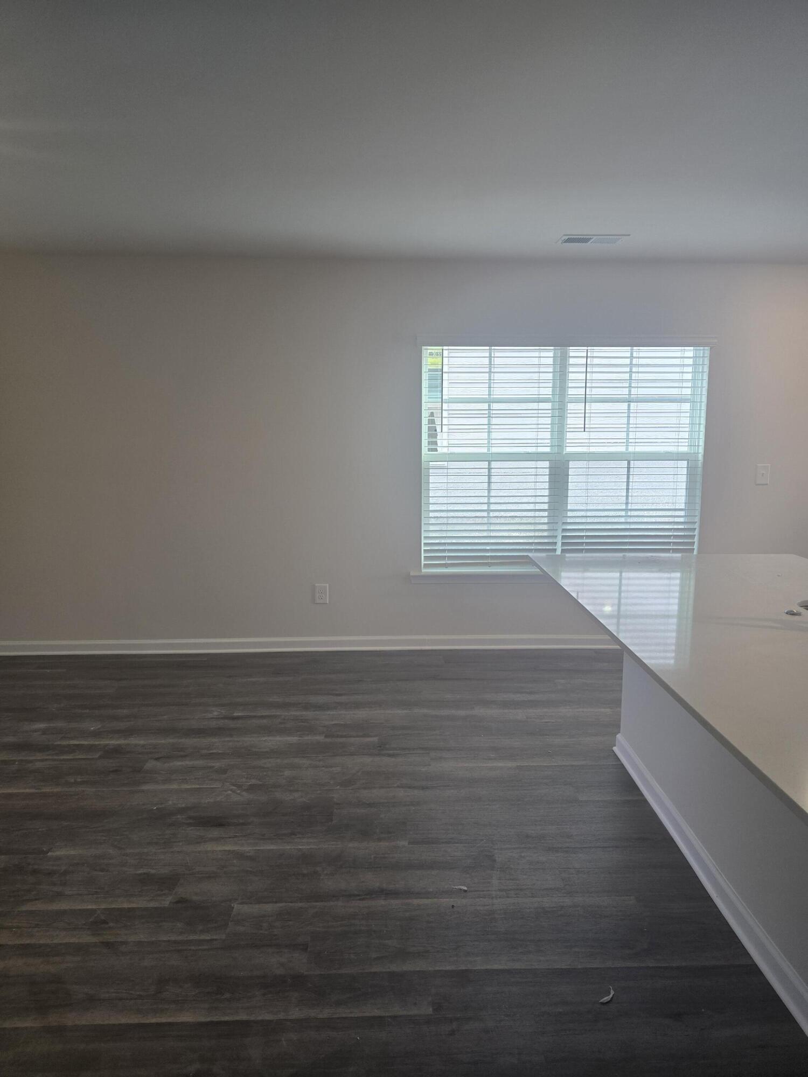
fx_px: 716
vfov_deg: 73.9
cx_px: 404
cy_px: 538
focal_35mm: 23
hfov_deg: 58.9
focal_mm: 6.3
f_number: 1.7
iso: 100
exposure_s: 1/120
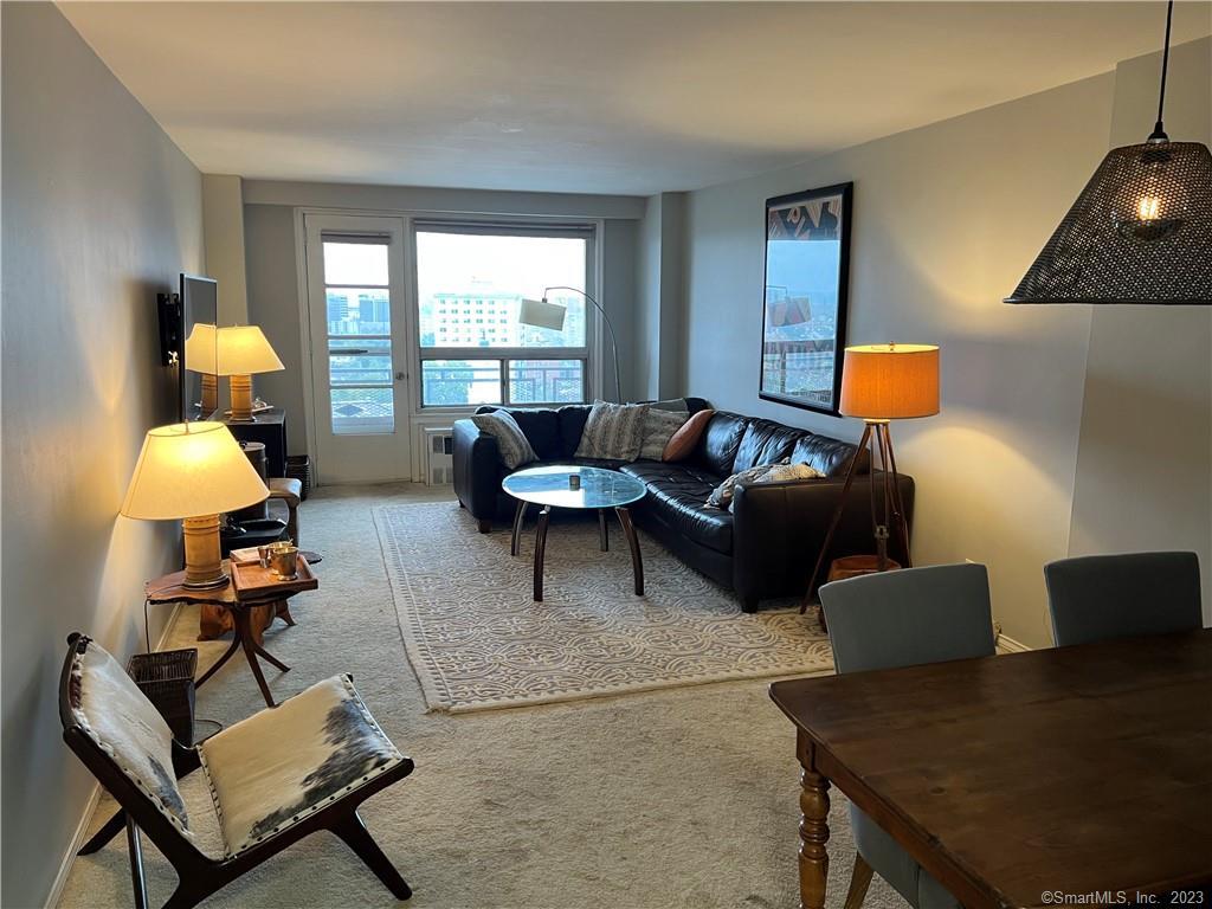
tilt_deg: -9.2
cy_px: 454
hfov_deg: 67.3
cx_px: 606
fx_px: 910
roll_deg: -0.1
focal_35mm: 26
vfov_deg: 53.1
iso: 80
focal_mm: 5.7
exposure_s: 1/60
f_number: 1.5
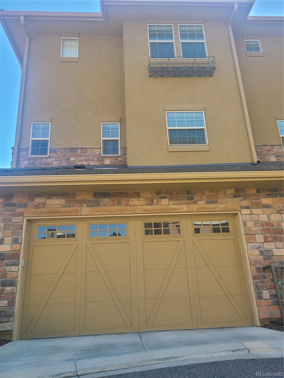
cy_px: 189
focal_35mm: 26
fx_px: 284
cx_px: 142
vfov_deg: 67.3
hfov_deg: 53.1
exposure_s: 1/318
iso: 40
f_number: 1.8
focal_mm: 5.4
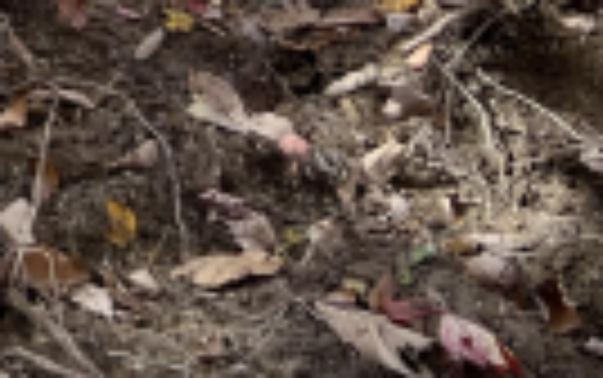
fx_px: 2253
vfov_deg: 8.3
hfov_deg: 13.2
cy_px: -684
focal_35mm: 137
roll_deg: -0.6
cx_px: -605
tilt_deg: -11.5
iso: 50
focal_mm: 5.7
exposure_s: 1/439
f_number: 1.5
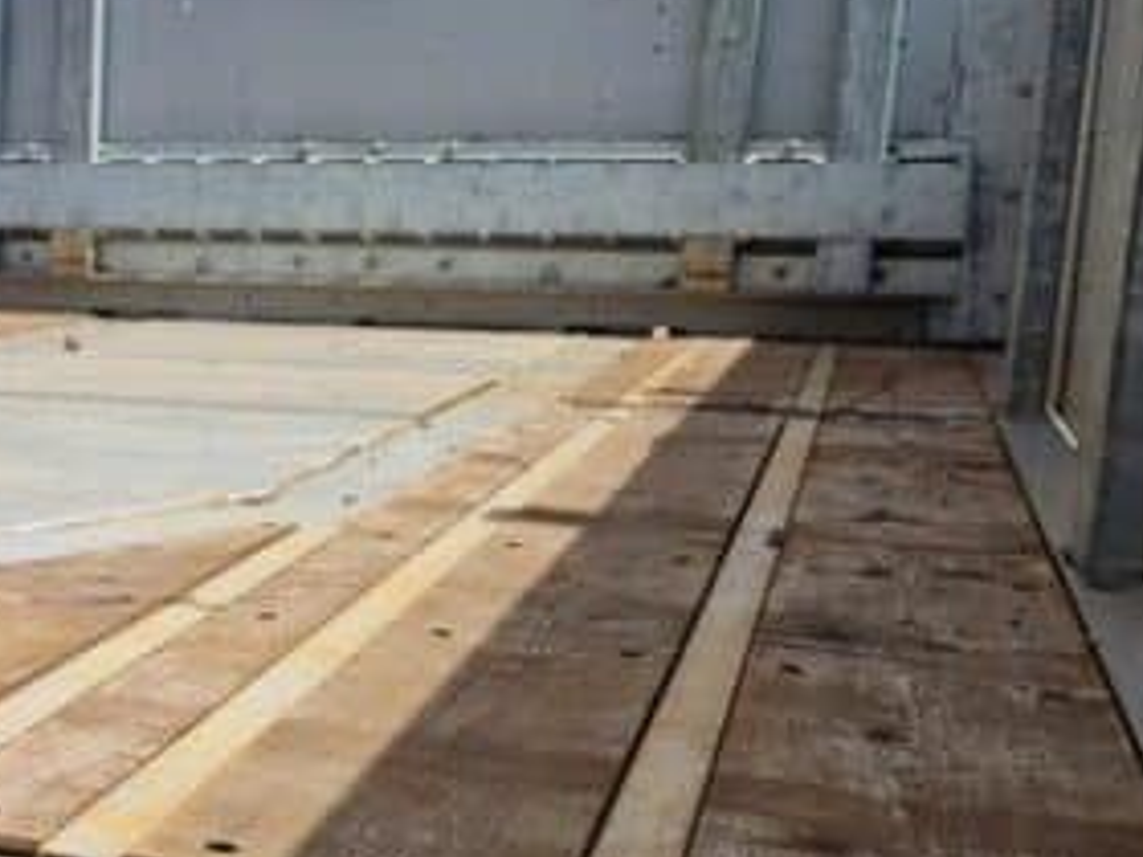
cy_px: 555
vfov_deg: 23.2
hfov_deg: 27.1
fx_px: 2080
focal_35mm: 63
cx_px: -229
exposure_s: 1/16393
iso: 50
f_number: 1.8
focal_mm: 5.4
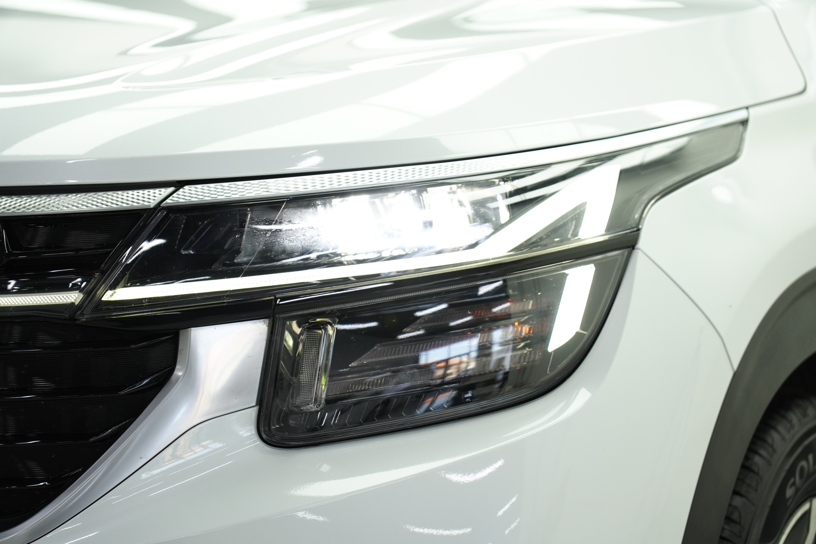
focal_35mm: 105
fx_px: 2380
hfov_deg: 19.5
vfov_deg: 13.0
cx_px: 408
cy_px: 272
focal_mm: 70
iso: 640
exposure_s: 1/400
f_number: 2.8
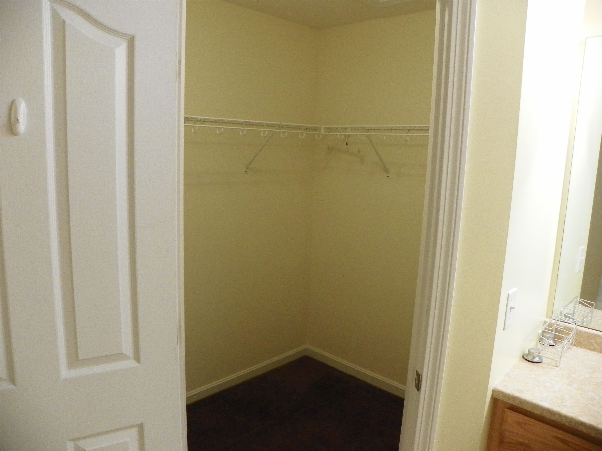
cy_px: 226
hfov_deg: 67.3
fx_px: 452
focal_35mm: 26
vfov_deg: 53.1
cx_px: 301
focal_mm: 4.6
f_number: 2.8
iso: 200
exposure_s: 1/30
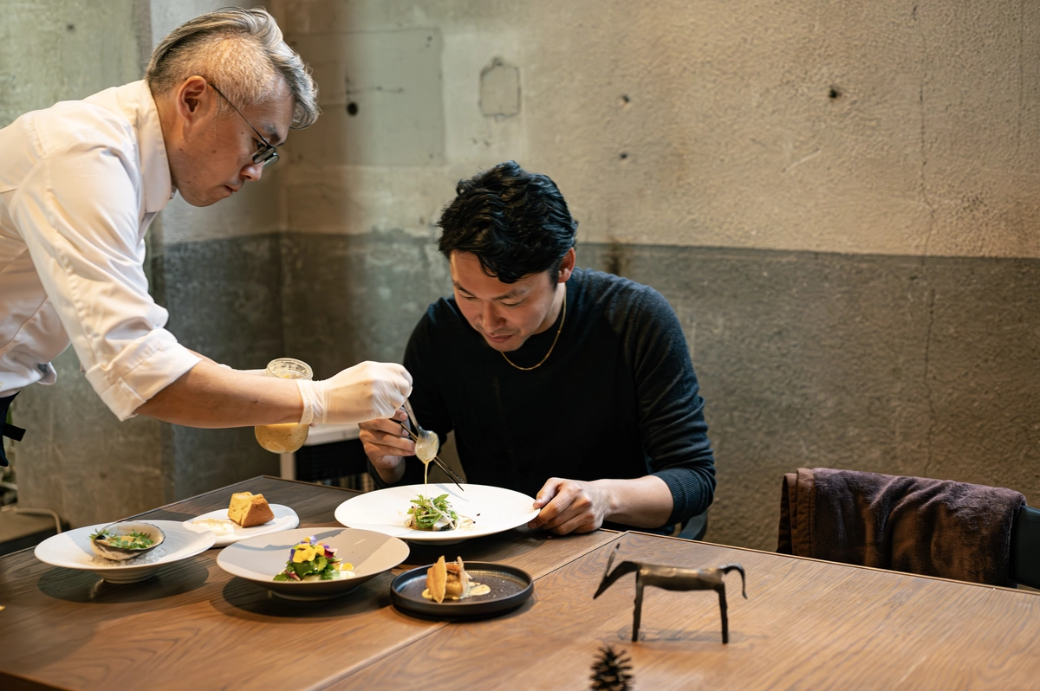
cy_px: 346
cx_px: 520
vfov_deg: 26.9
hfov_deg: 39.6
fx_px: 1443
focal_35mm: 50
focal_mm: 50
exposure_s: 1/60
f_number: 2.5
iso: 4000
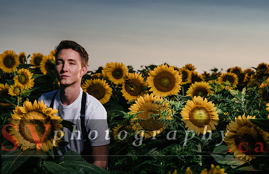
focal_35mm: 87
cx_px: 134
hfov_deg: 23.7
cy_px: 84
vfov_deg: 15.4
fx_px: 642
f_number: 5.6
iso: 40
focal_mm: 86
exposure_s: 1/250
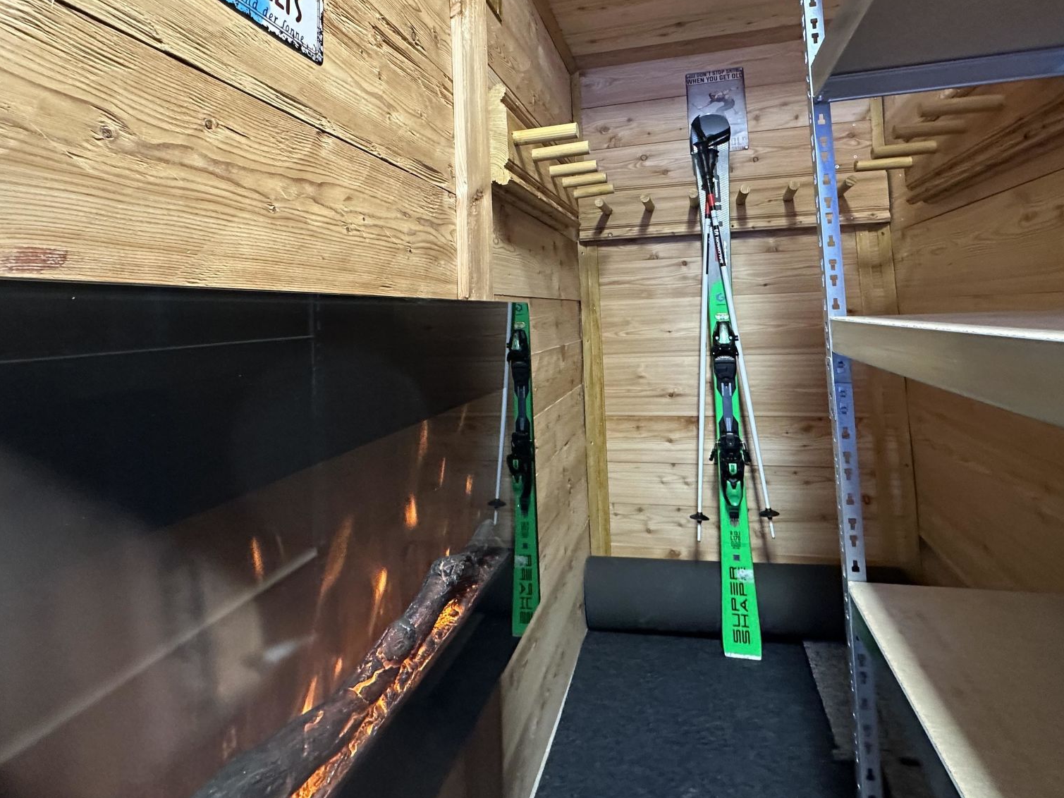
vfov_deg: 66.8
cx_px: 551
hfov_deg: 84.6
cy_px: 265
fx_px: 584
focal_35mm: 19
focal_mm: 2.22
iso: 640
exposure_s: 1/50
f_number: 2.2
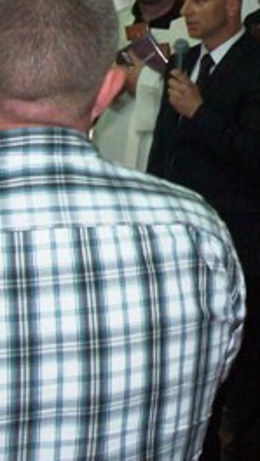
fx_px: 1161
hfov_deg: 12.4
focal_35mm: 95
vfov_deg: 22.1
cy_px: 79
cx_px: 321
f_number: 2.7
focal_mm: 6
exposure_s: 1/64
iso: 200
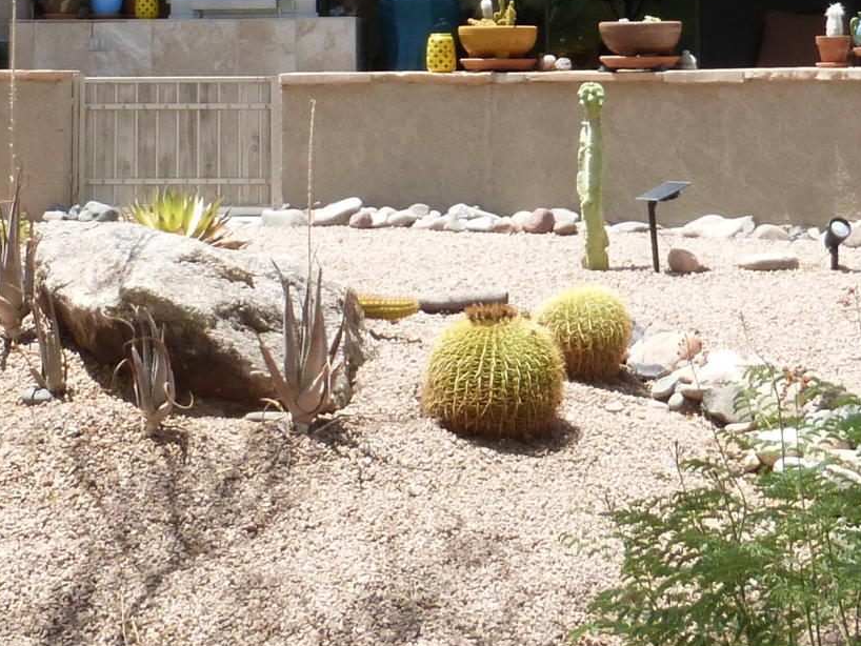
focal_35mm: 88
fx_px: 2189
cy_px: -263
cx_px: 530
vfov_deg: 15.7
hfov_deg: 22.2
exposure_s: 1/400
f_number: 4
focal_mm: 4.3
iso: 100
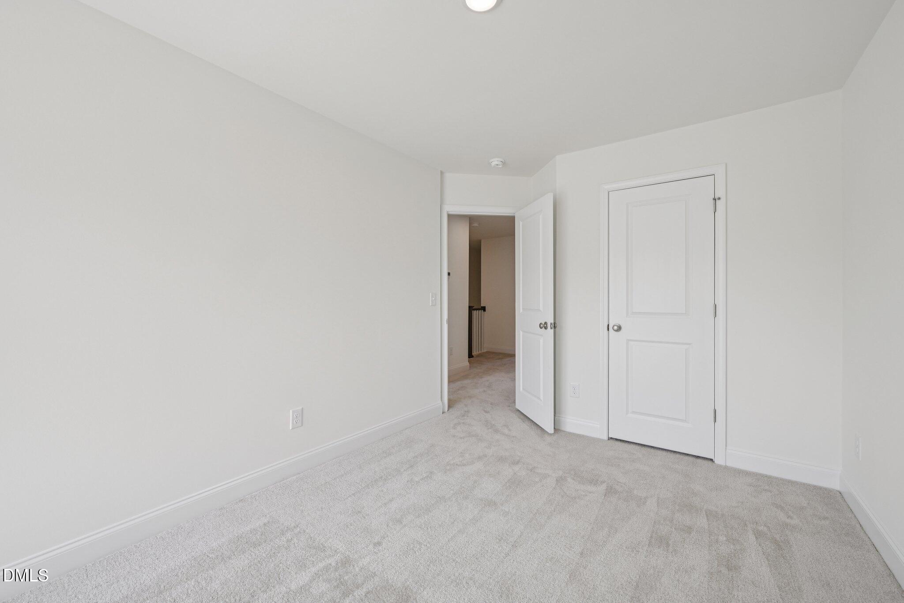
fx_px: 352
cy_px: 302
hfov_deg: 104.3
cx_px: 452
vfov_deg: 81.2
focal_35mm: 14
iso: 100
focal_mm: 14
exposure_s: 1/40
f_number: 8
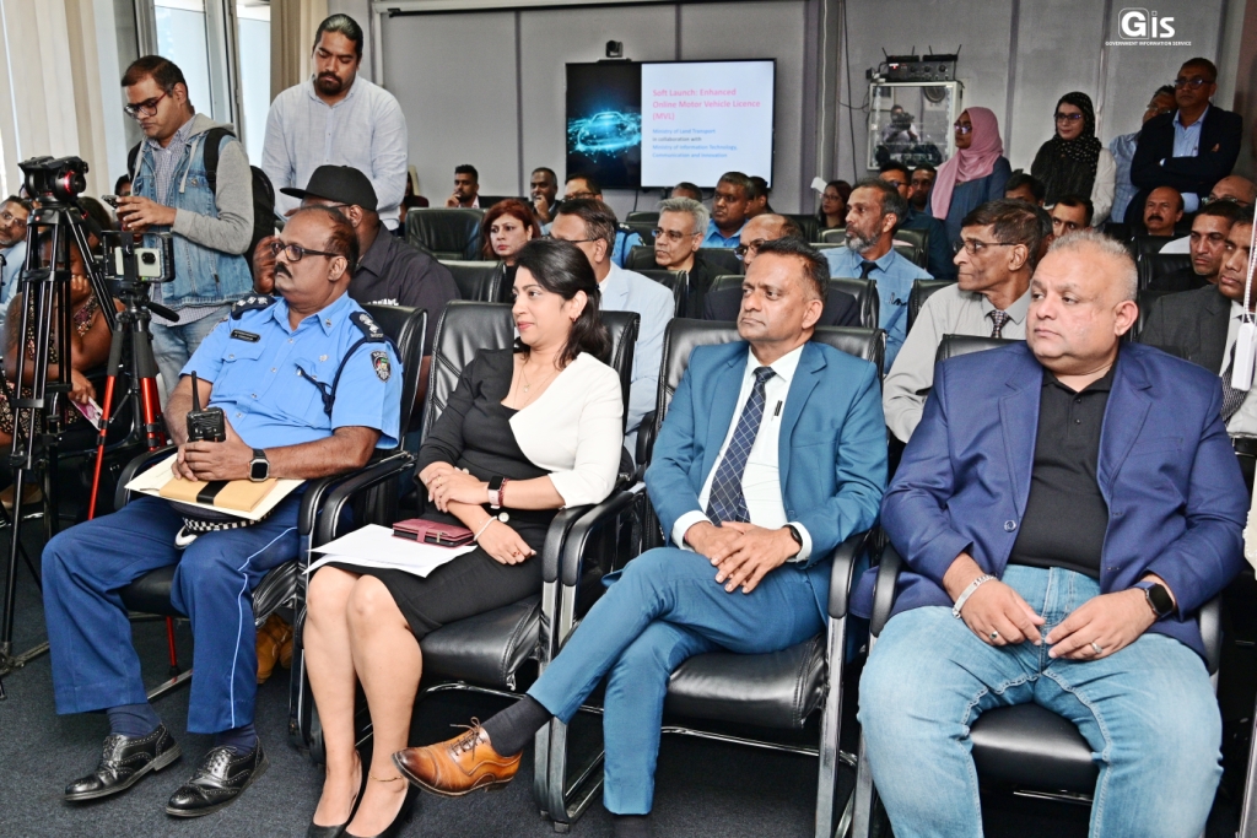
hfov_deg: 55.8
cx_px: 628
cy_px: 419
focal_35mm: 34
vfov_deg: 38.9
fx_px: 1187
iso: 1000
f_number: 5.6
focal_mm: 34
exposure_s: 1/200
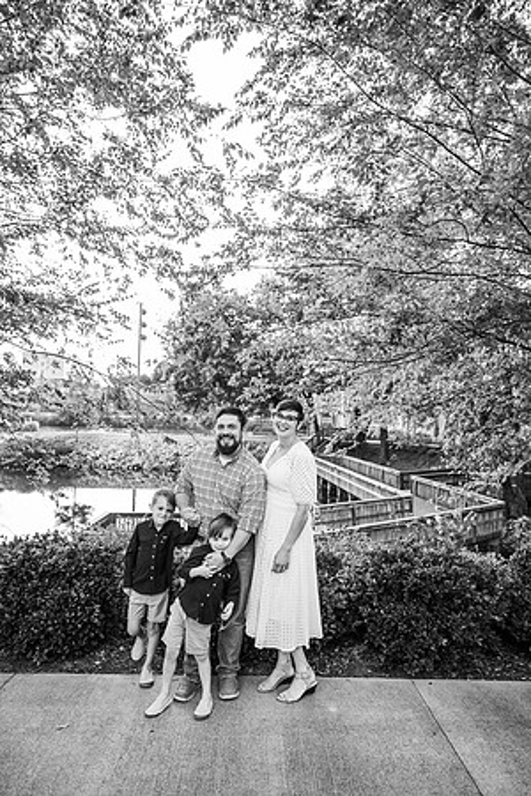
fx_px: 531
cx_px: 266
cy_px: 398
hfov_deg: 53.1
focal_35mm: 24
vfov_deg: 73.7
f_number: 3.2
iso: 320
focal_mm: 24
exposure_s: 1/200
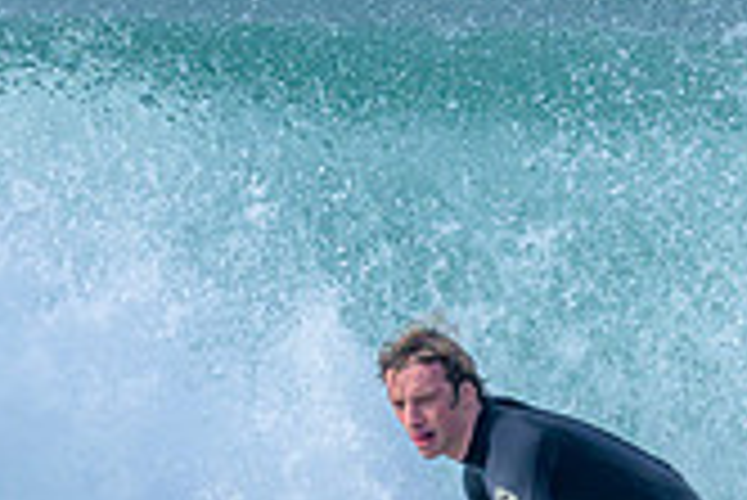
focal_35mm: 3861
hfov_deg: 0.5
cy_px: 733
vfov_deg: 0.4
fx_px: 80184
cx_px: 313
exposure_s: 1/2000
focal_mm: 800
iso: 250
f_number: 6.3
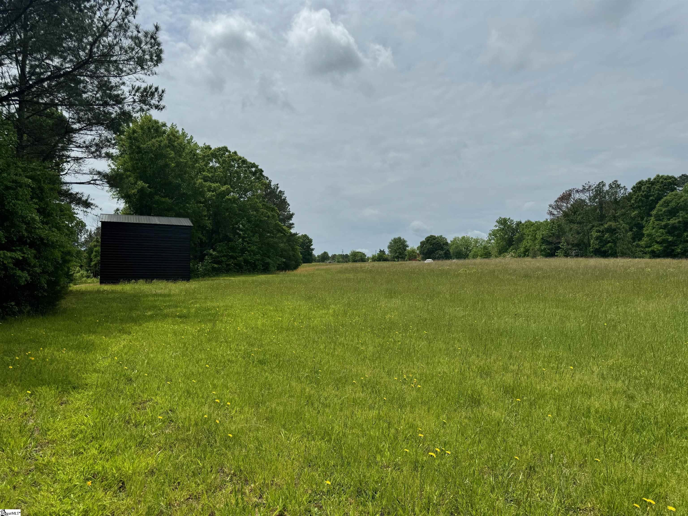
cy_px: 258
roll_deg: -0.2
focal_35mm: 24
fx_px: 477
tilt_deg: +2.8
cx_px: 344
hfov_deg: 71.6
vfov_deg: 56.8
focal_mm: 6.76
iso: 80
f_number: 1.78
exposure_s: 1/10417
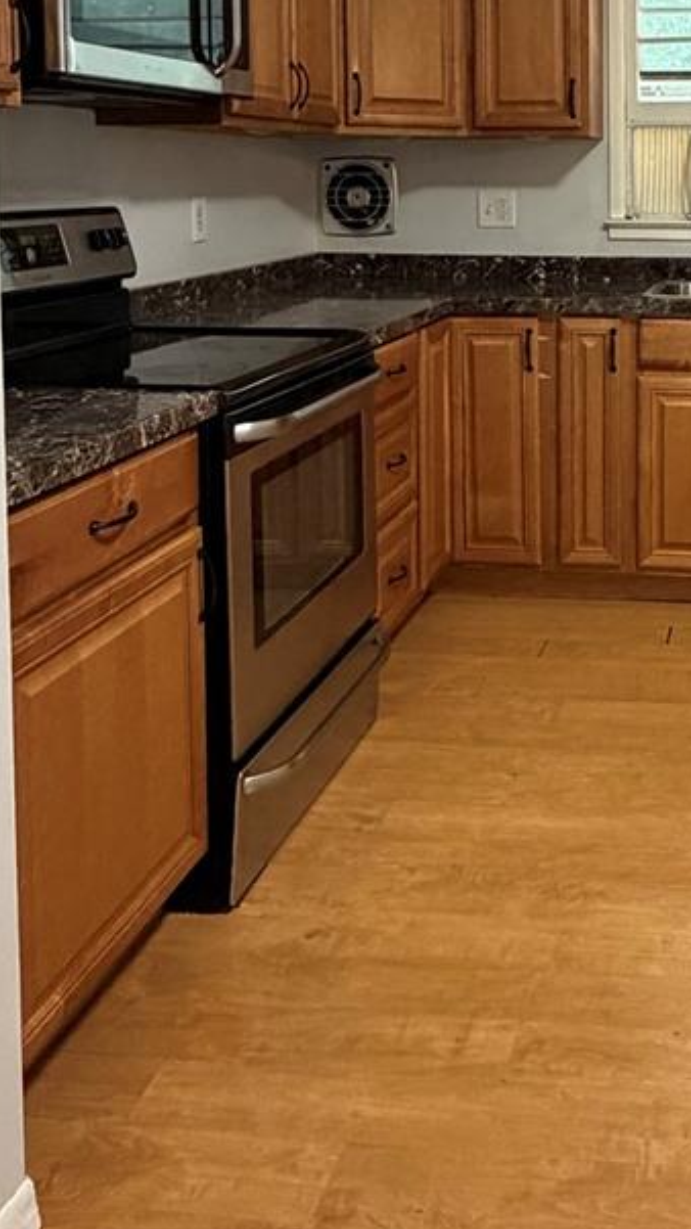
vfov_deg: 48.7
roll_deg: +0.0
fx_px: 1271
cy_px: 245
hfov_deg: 29.1
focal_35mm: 39
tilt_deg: -3.0
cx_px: 636
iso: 500
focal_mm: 2.22
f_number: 2.2
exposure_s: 1/60
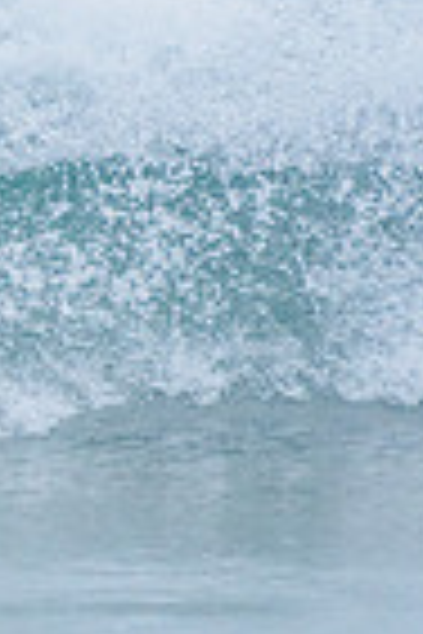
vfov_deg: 0.8
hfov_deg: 0.5
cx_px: -1062
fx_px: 44517
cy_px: 157
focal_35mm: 2526
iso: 1600
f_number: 5.6
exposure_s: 1/2000
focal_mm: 500
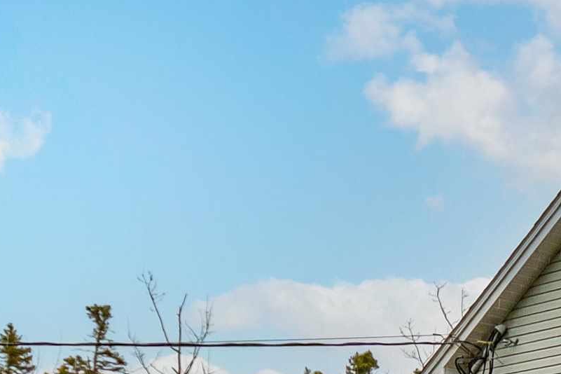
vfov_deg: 9.6
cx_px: 808
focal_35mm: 138
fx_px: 2150
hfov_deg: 14.0
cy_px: 615
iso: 400
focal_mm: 24
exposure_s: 1/320
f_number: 5.6
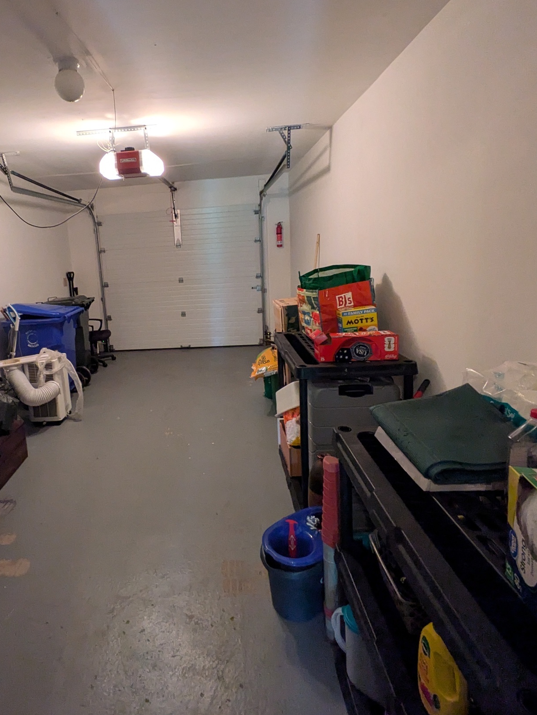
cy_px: 305
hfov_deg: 64.5
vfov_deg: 81.2
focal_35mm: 20
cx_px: 184
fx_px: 413
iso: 466
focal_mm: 1.83
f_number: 2.2
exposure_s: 1/24
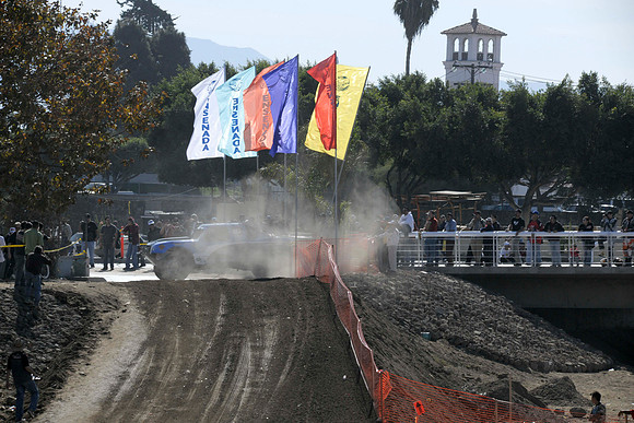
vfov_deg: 6.2
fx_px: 3875
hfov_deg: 9.4
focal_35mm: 220
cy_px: 212
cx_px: 317
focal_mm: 220
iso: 800
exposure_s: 1/1600
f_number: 13
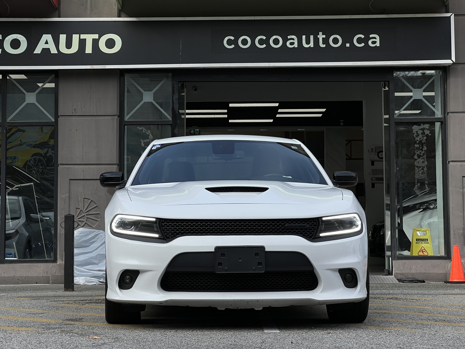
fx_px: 1034
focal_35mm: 77
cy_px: 174
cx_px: 232
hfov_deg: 25.3
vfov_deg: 19.1
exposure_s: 1/619
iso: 32
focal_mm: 9
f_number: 2.8
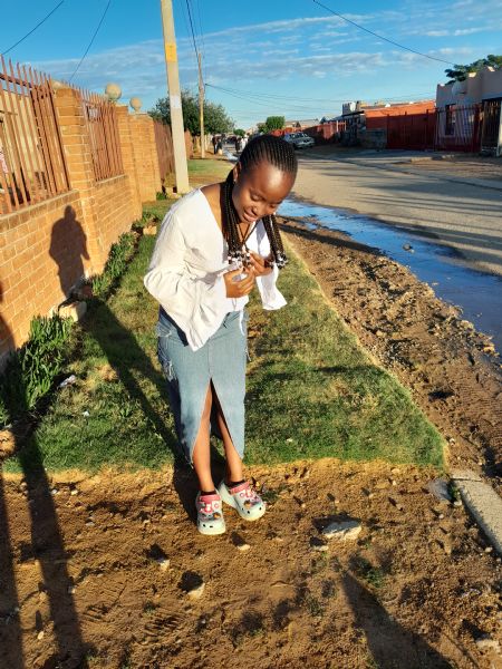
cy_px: 334
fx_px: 522
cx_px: 251
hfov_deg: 51.4
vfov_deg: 65.3
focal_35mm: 27
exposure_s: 1/234
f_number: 1.8
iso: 40
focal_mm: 4
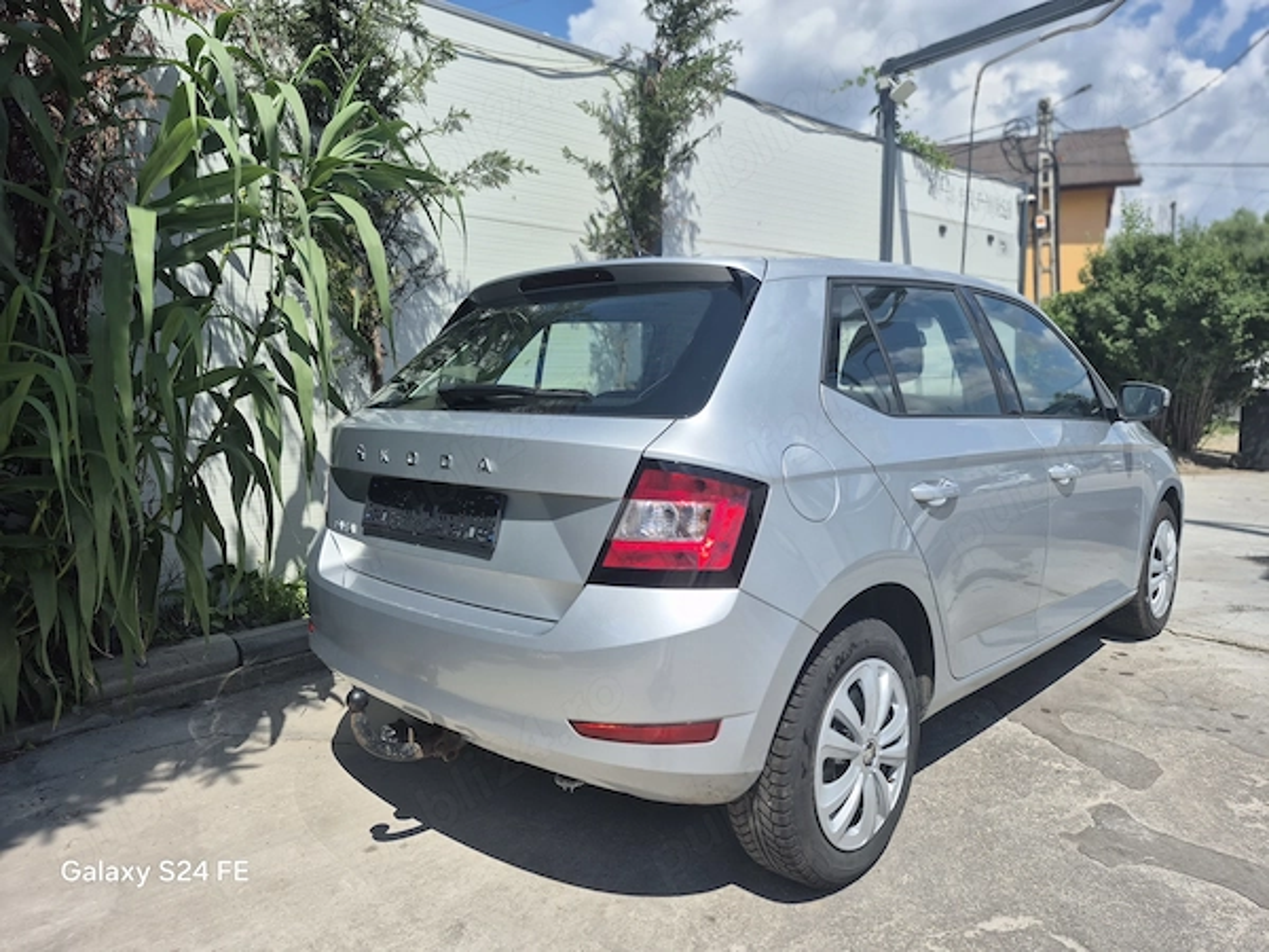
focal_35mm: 23
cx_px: 634
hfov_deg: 73.9
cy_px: 476
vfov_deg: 58.9
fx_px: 843
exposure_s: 1/2336
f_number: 1.8
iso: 25
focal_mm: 5.4
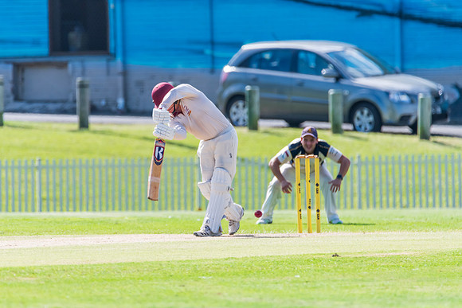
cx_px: 186
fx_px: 9293
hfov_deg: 2.8
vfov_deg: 1.9
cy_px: 135
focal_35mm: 724
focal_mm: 600
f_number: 6.3
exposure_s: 1/2000
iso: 640
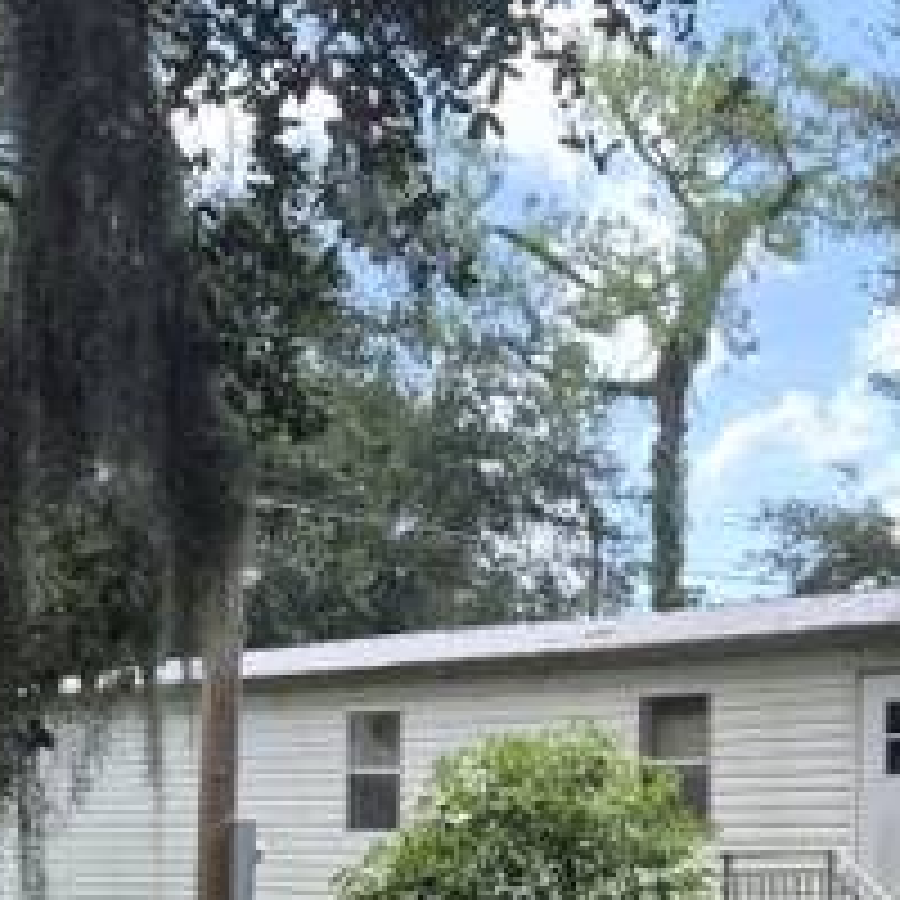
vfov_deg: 25.2
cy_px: 898
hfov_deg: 24.1
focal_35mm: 65
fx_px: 1912
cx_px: 1084
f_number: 1.8
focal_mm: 5.4
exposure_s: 1/1476
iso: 80
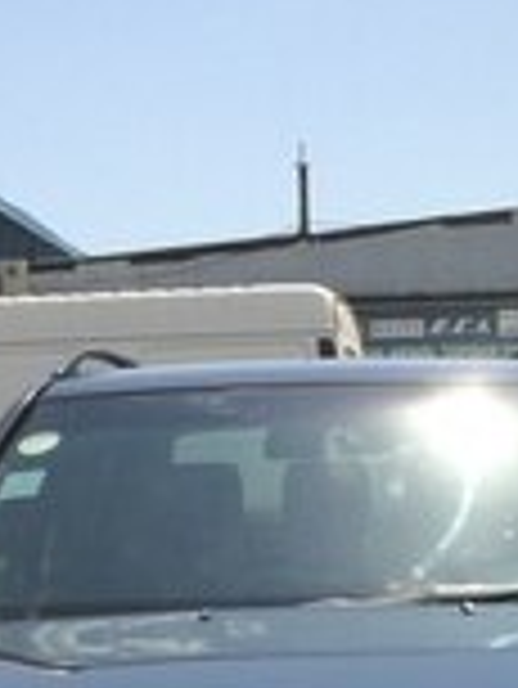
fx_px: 1873
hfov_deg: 15.7
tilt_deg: -13.5
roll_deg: +2.0
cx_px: 320
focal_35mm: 94
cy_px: 872
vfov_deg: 19.4
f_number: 2.2
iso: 32
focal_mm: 4.15
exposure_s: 1/3165
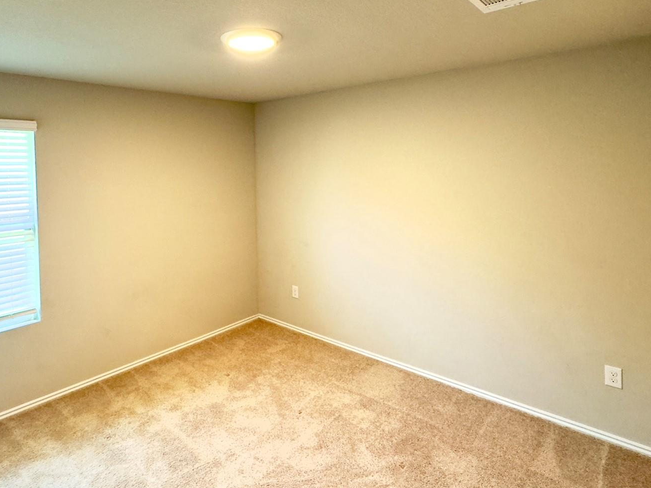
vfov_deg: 60.0
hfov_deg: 75.6
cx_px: 262
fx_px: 414
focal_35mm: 22
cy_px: 173
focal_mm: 2.22
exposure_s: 1/60
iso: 160
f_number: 2.2
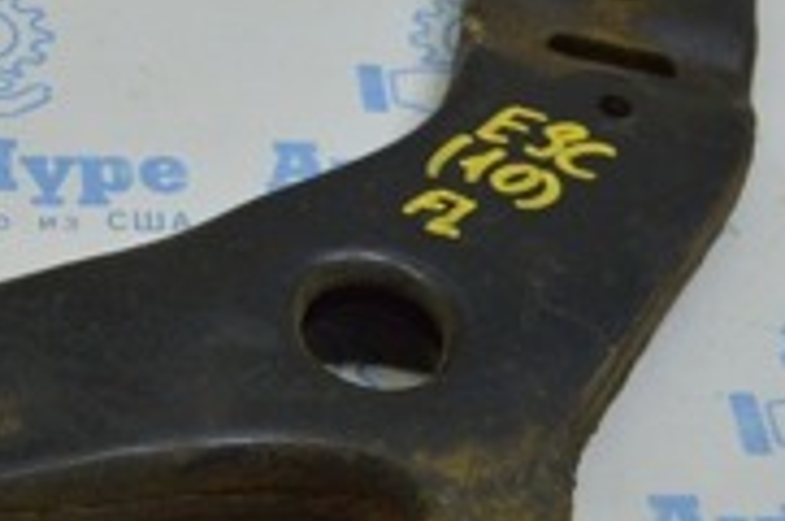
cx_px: -69
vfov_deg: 12.9
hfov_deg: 18.6
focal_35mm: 106
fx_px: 2307
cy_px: 341
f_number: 3.5
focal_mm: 20
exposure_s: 1/125
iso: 400
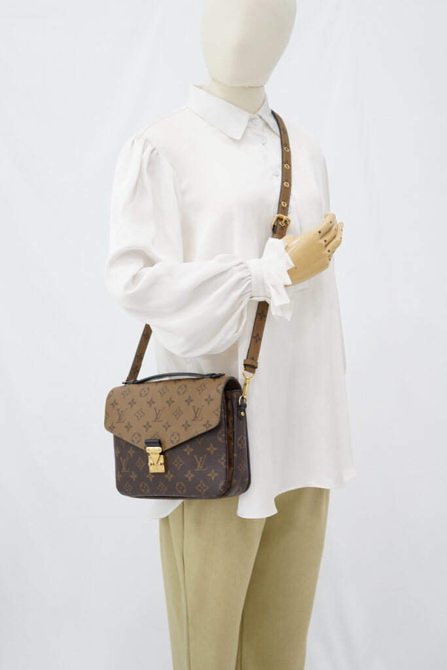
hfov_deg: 27.0
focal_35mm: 50
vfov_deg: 39.6
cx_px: 224
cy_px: 335
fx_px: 931
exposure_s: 1/8
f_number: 6.3
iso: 640
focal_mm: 50
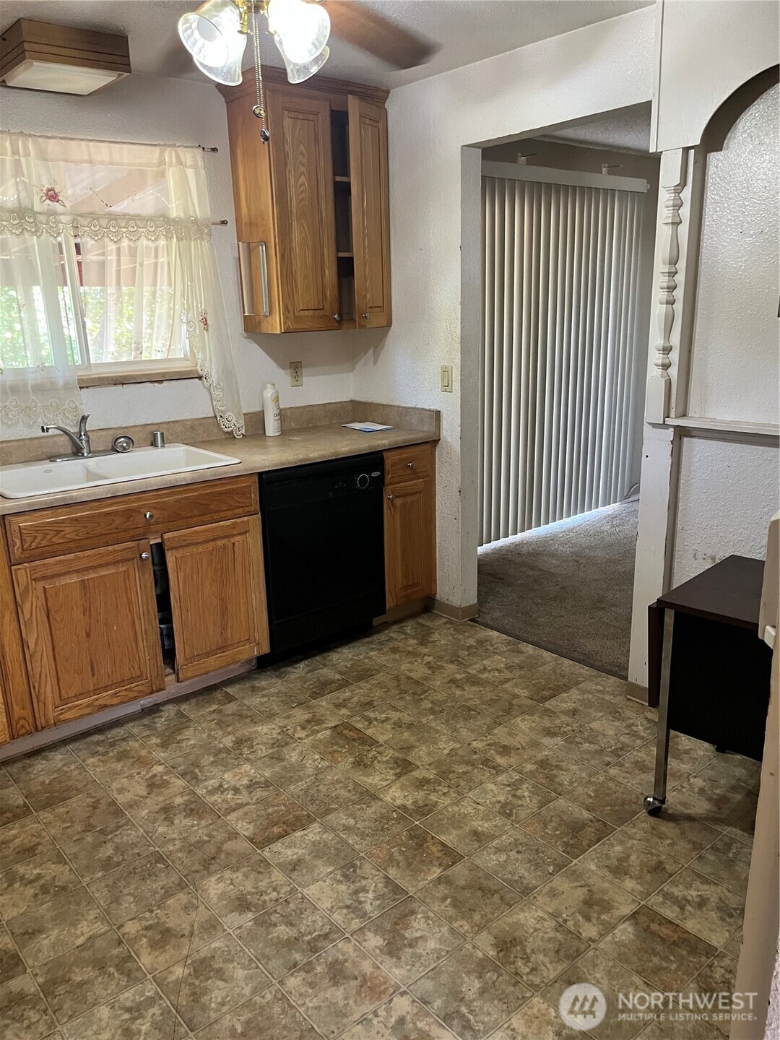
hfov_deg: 53.1
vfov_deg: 67.3
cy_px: 520
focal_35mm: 26
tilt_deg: -14.7
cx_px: 390
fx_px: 781
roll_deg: +2.6
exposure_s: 1/60
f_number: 1.6
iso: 320
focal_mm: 5.1
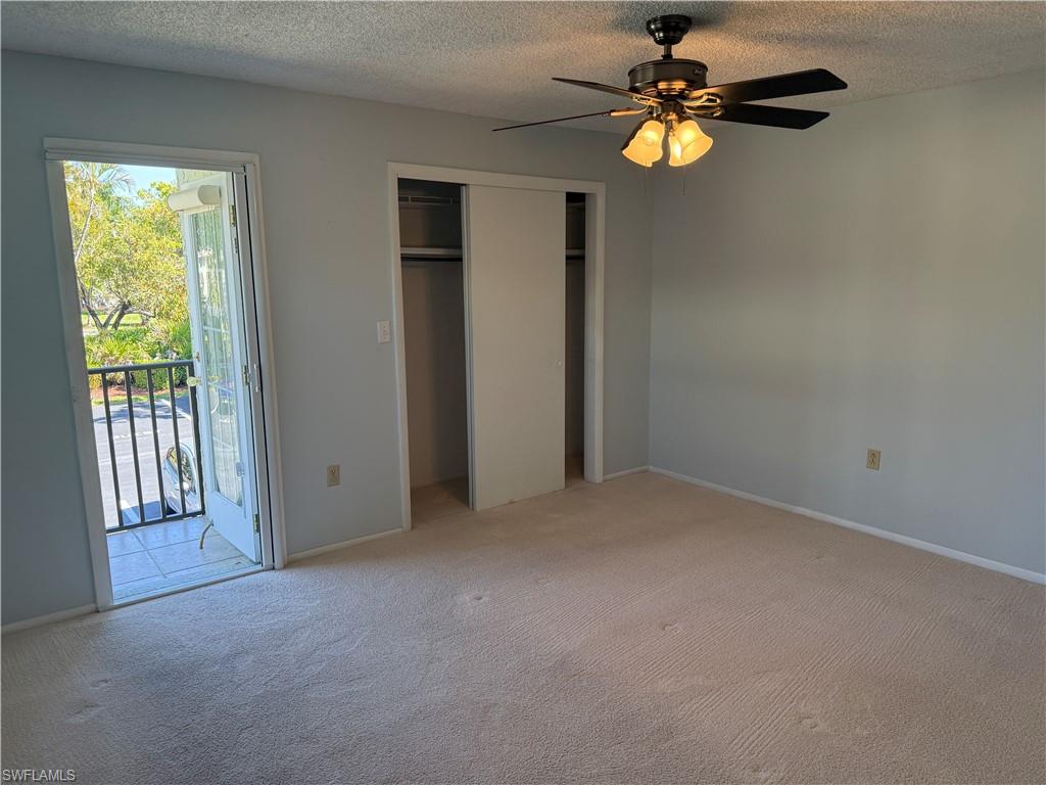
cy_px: 392
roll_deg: +0.4
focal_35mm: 24
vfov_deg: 56.8
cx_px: 523
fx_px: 725
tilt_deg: -10.0
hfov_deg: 71.6
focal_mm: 6.76
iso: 125
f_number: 1.78
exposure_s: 1/230
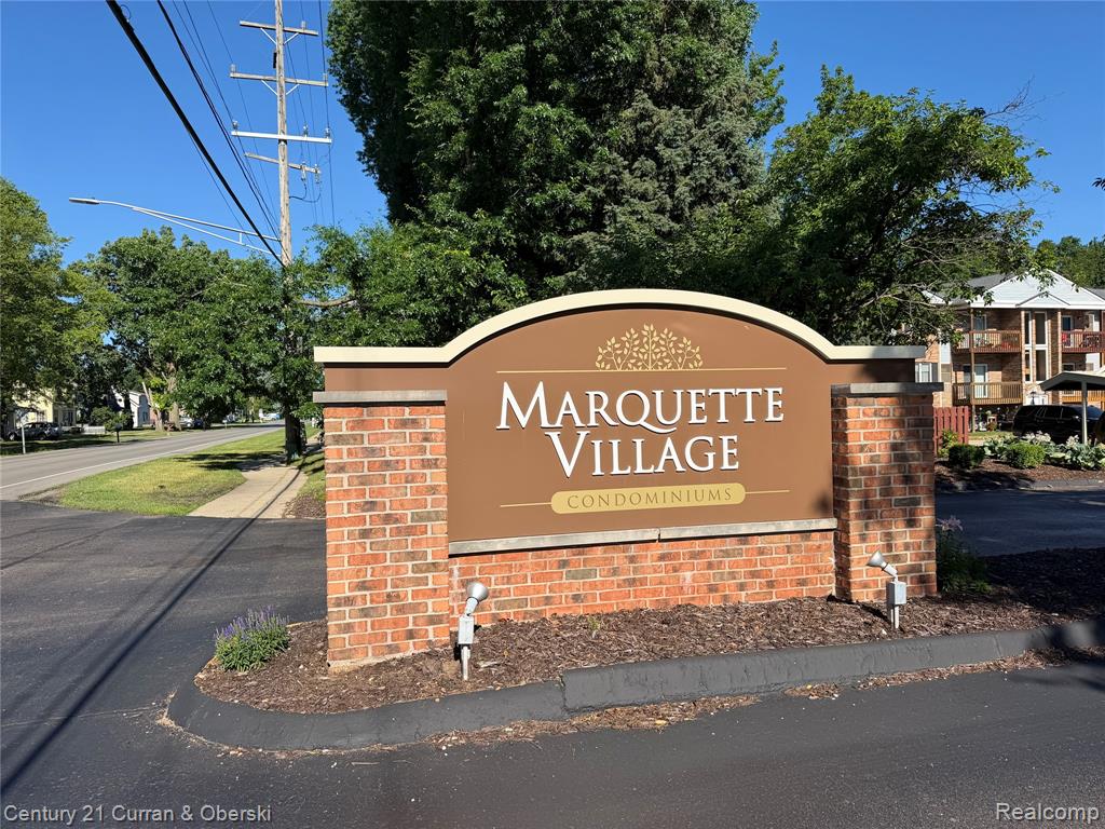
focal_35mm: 24
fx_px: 766
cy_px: 414
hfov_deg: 71.6
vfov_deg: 56.8
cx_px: 552
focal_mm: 6.76
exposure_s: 1/3953
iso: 80
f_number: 1.78
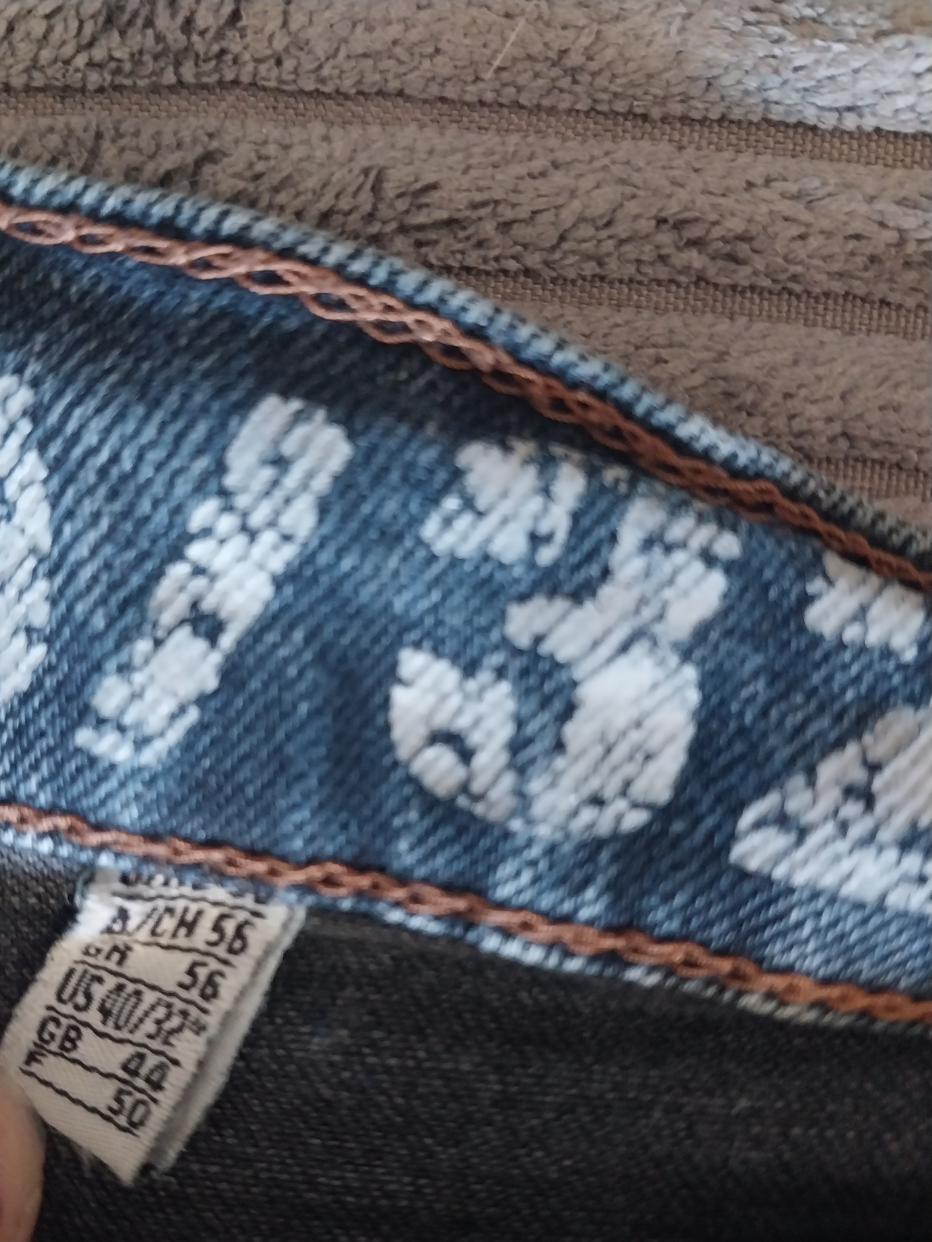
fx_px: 933
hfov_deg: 53.1
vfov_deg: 67.3
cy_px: 621
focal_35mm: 26
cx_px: 466
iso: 640
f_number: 1.8
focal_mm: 4
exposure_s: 1/25
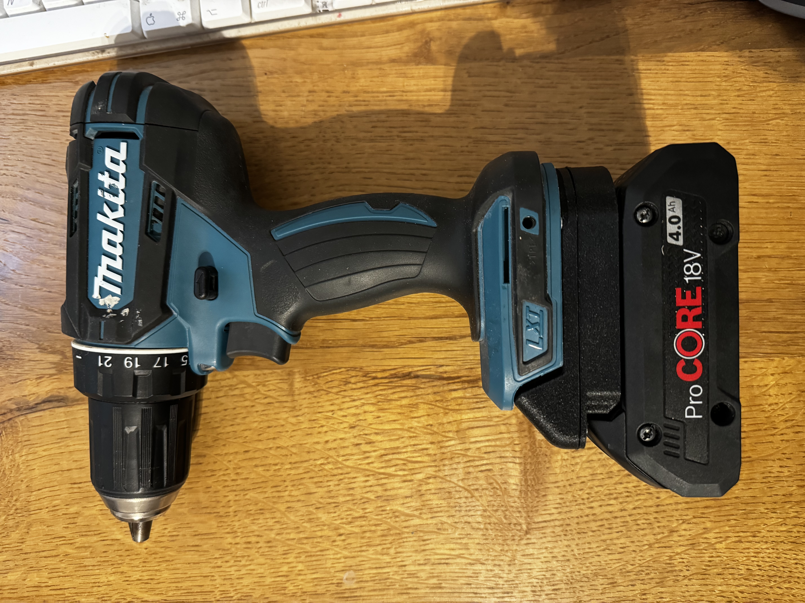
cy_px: 302
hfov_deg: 71.6
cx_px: 402
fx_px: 558
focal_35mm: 24
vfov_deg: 56.8
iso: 800
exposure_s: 1/33
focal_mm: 6.86
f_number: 1.78
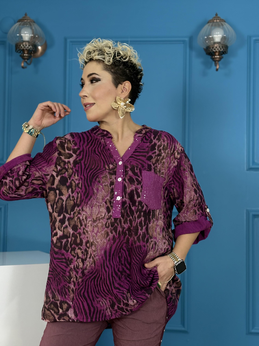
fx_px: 519
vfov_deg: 36.8
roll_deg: -0.9
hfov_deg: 28.0
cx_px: 130
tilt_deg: +2.9
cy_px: 173
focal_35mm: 52
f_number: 1.6
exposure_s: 1/60
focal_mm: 5.96
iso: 125
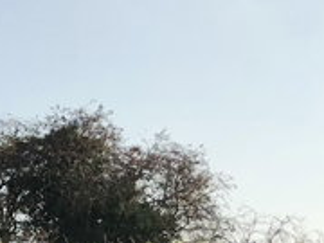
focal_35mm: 159
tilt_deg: -5.5
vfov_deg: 8.7
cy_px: 515
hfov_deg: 11.6
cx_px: -243
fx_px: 1488
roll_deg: -0.7
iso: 20
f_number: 1.8
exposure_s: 1/1333
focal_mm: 3.99
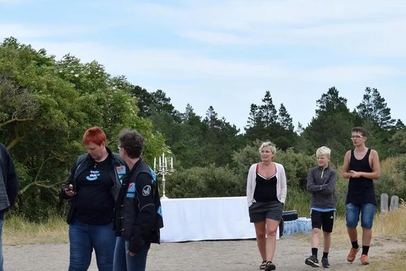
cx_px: 167
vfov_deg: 12.7
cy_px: 151
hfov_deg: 18.9
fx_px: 1218
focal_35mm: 108
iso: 200
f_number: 9
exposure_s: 1/320
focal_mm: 50
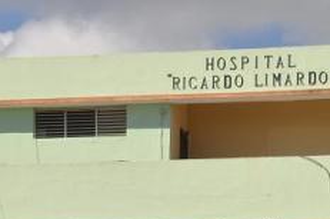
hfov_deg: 9.5
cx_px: 147
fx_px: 1976
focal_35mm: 216
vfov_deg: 6.3
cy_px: 303
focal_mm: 52
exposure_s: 1/320
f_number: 9
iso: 200
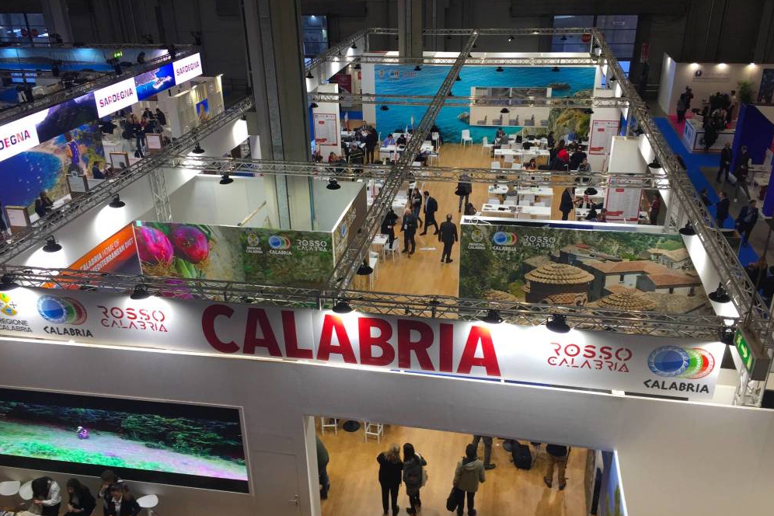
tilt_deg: -24.6
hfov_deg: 60.3
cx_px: 394
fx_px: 666
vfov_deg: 42.3
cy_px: 257
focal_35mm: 31
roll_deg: +3.8
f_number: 2.2
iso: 50
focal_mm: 4.15
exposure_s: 1/100
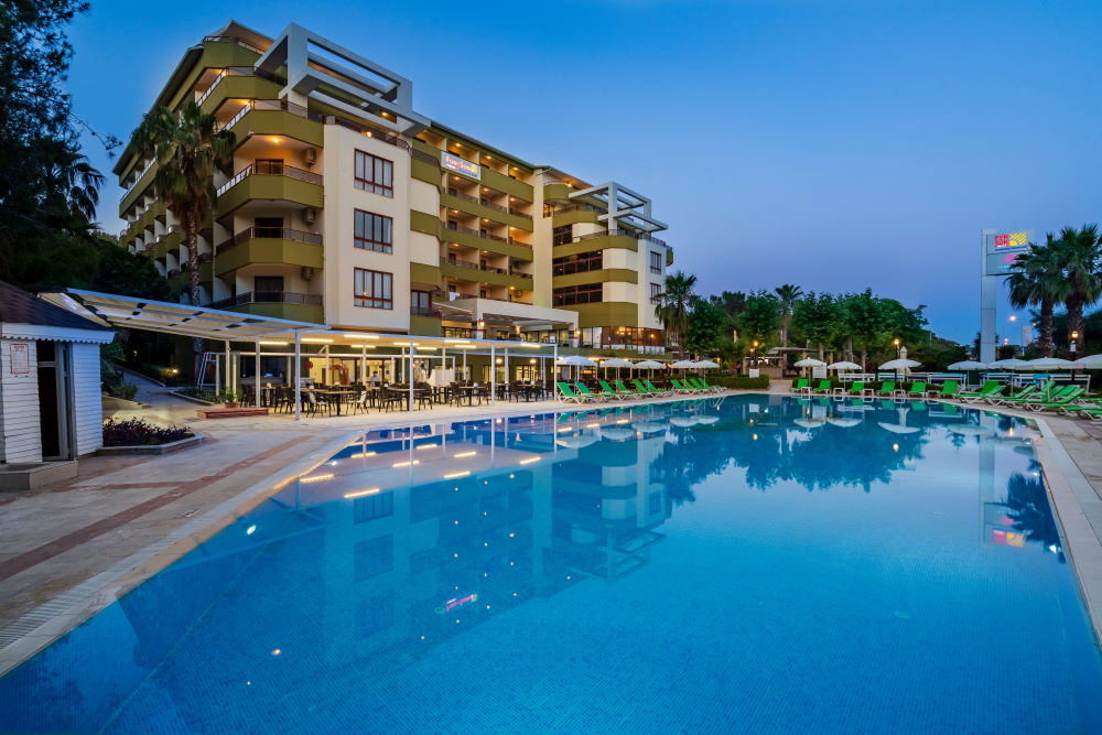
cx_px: 551
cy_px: 368
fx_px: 490
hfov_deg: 96.7
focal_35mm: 16
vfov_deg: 73.8
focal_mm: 16
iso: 320
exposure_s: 1/60
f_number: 11
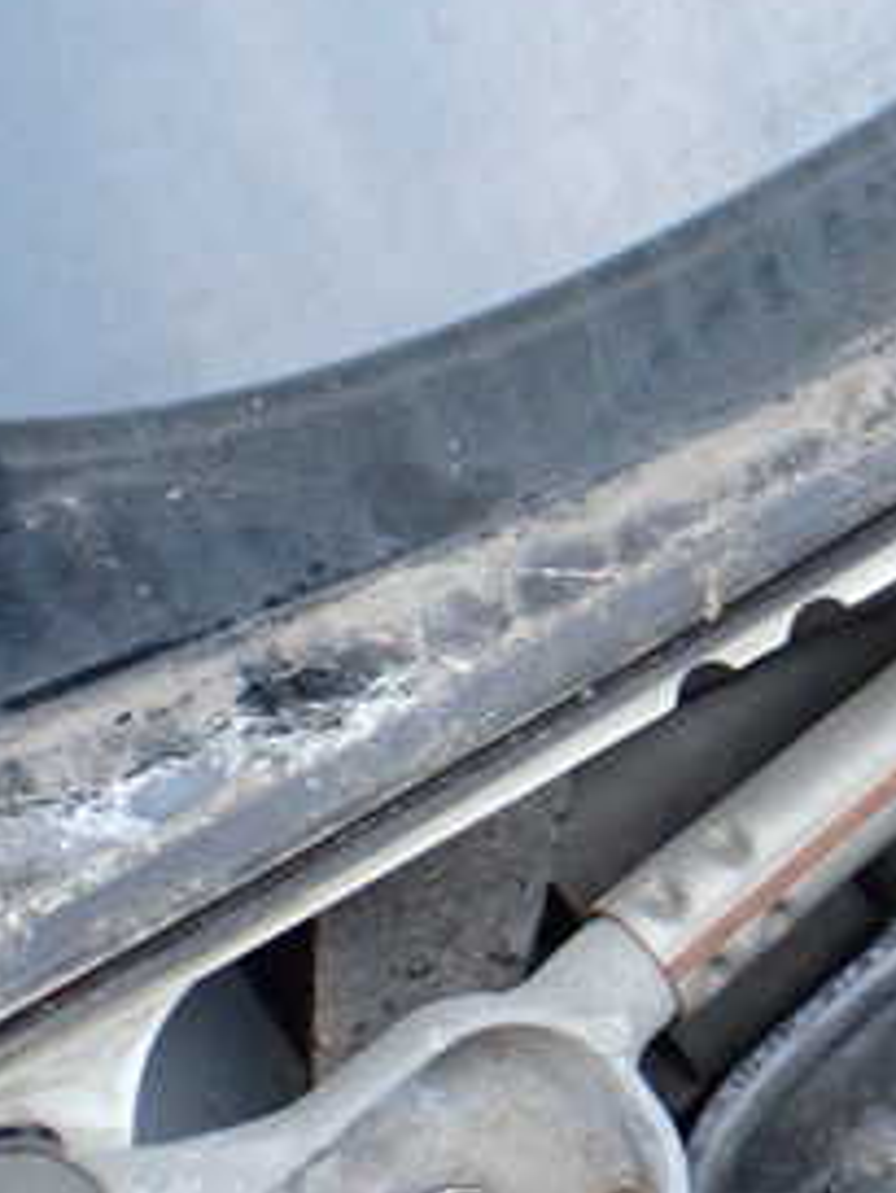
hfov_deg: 15.7
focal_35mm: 90
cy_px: 572
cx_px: 1128
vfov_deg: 21.8
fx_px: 3104
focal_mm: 7.31
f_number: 2.8
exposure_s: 1/160
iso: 400
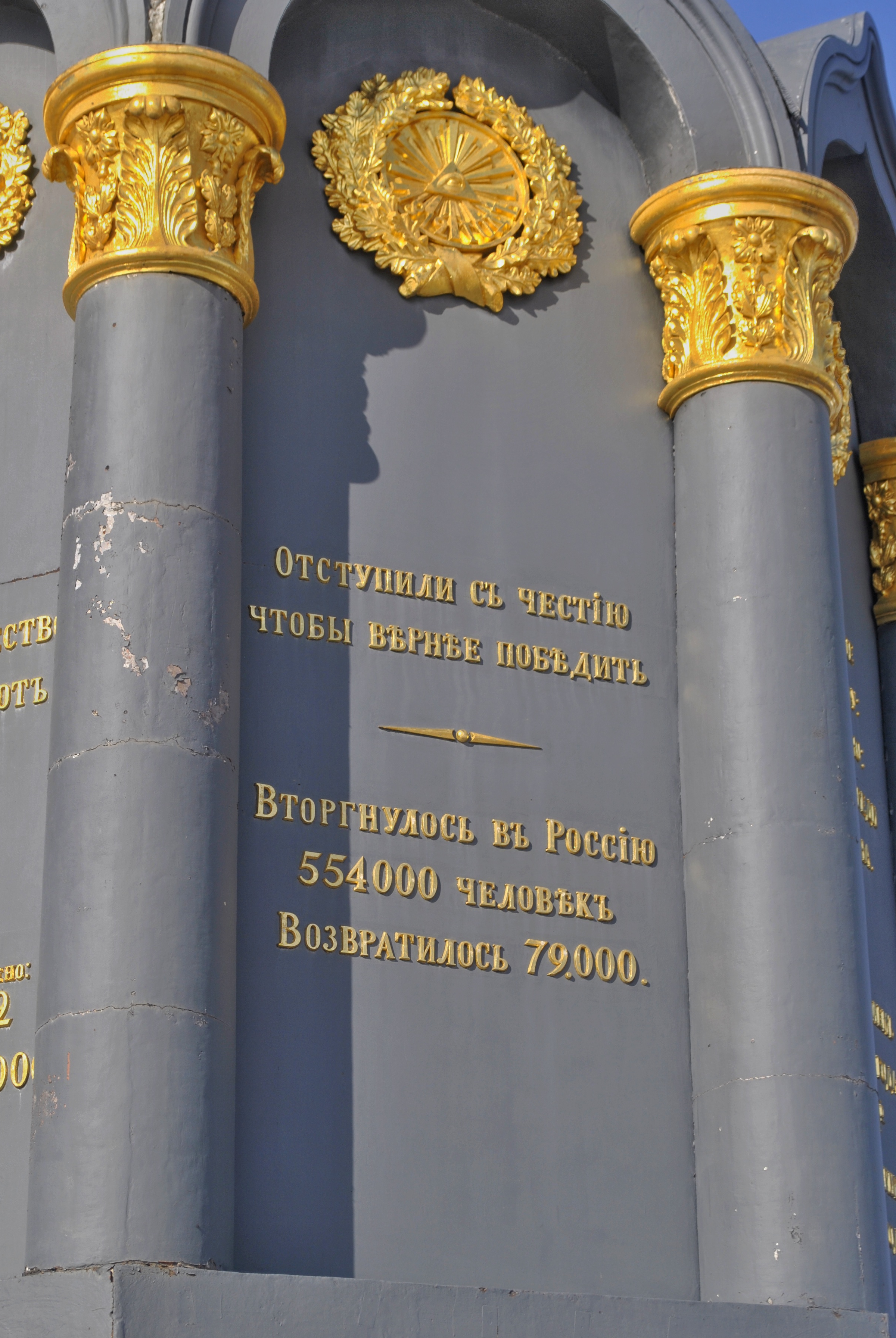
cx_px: 444
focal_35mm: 81
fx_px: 3015
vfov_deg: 25.0
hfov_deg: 16.9
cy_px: 703
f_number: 8
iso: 100
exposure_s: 1/250
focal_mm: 50
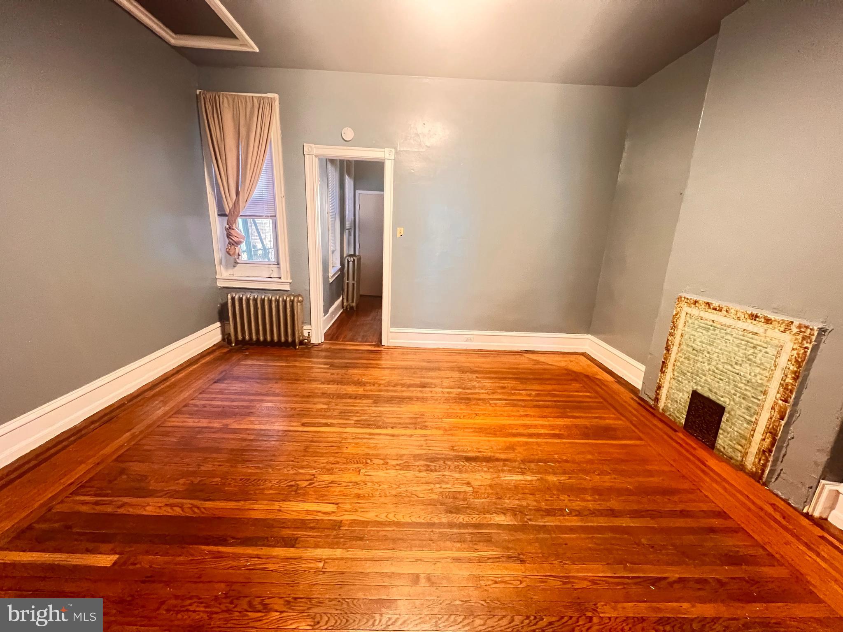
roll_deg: -2.9
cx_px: 422
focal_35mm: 13
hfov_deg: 106.2
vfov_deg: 89.9
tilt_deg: -14.1
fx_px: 317
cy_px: 316
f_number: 1.8
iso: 1000
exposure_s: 1/30
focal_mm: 1.57
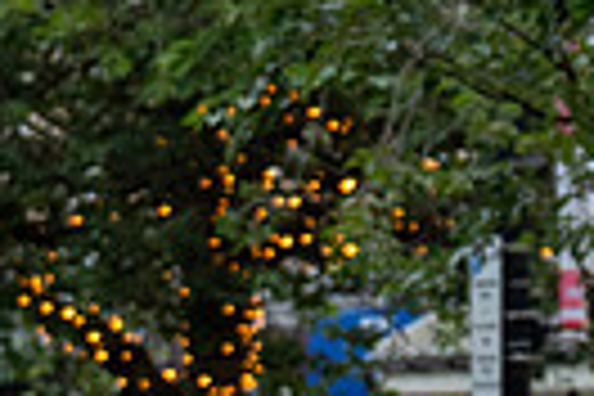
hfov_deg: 4.3
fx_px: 7672
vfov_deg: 2.9
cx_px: -822
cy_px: 792
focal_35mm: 465
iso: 1600
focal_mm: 70
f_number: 3.5
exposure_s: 1/800
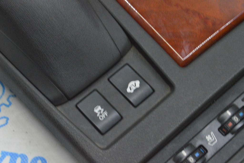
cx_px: 122
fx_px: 559
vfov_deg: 16.5
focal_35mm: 82
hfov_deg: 24.6
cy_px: 82
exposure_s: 1/15
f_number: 20
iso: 6400
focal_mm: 55
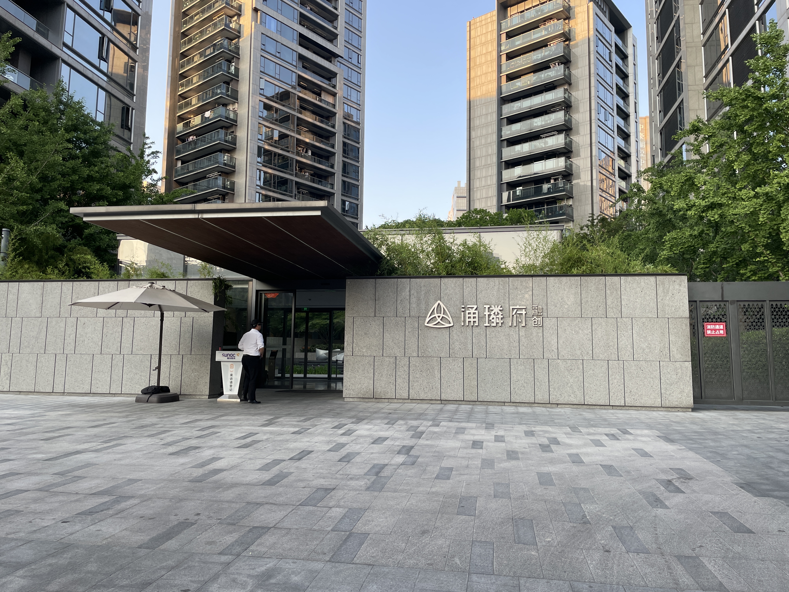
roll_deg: -0.6
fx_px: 593
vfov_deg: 53.1
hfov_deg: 67.3
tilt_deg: +7.3
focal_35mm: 26
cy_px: 296
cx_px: 394
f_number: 1.6
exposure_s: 1/267
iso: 32
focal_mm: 4.2
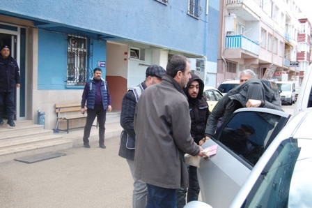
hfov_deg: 49.6
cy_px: 104
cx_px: 156
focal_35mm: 39
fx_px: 338
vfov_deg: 34.2
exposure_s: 1/125
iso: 400
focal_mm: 26
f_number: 5.6
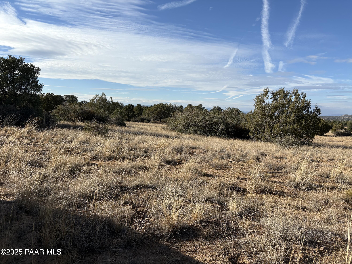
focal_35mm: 26
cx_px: 176
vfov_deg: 53.1
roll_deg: -1.9
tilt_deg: -5.1
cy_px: 132
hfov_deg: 67.3
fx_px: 264
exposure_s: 1/4608
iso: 50
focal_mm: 5.96
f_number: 1.6
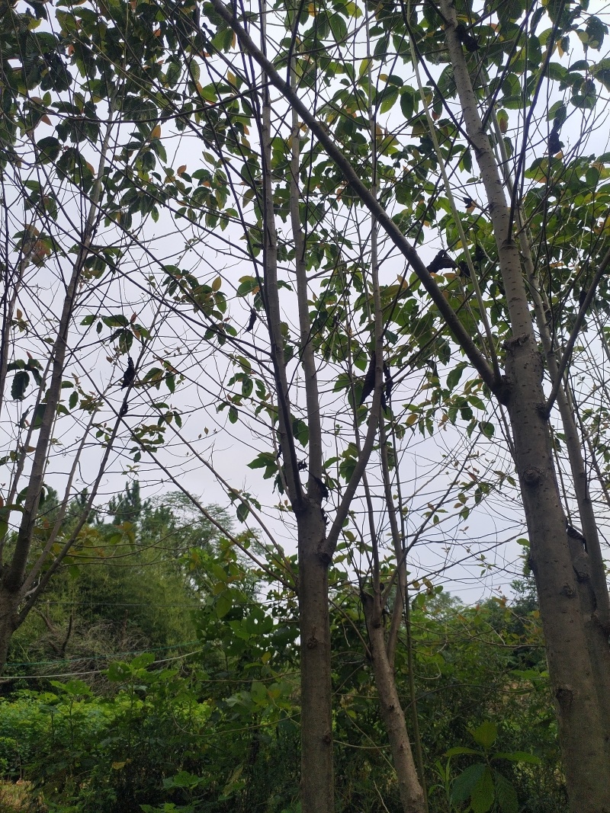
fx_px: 611
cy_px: 406
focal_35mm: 26
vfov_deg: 67.3
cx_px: 305
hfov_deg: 53.1
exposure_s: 1/1282
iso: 100
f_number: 1.8
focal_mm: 4.75
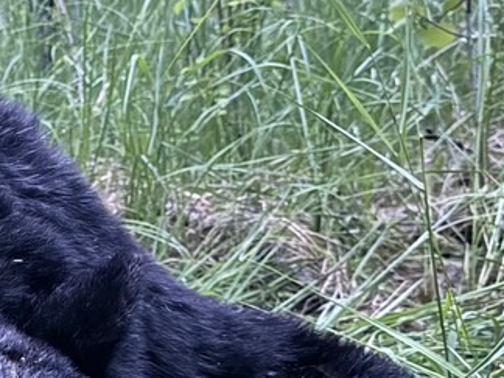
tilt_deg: -4.9
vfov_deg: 16.5
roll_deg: +7.3
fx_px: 1296
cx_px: -143
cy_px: 278
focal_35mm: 89
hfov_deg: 20.2
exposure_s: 1/15
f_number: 1.78
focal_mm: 6.76
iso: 2000
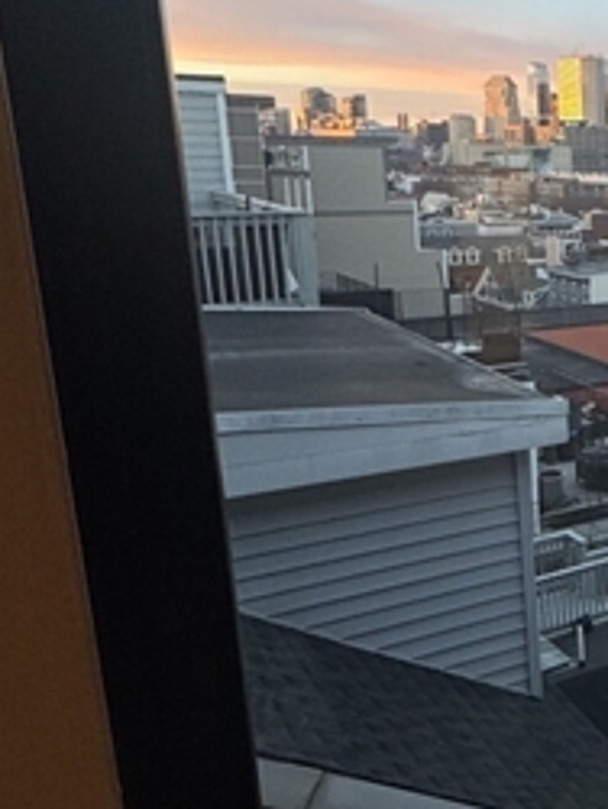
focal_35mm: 43
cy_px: 408
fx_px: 1005
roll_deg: -0.3
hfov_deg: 28.5
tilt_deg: -14.4
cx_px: 760
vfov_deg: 43.8
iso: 64
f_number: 2.2
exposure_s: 1/120
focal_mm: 2.22
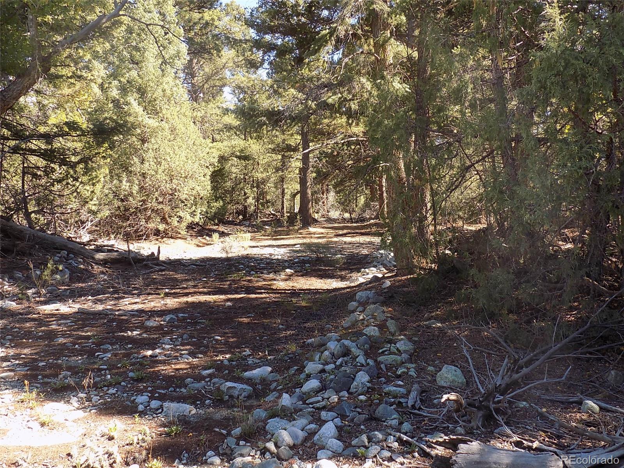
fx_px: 541
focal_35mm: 30
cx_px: 312
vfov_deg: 46.8
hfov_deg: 60.0
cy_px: 234
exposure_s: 1/125
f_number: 3.3
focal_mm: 5.3
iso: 80
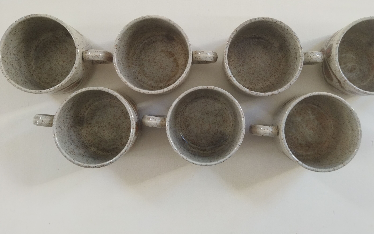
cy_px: 83
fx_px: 367
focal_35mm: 36
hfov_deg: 53.9
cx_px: 208
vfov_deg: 35.1
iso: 113
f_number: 1.79
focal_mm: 4.71
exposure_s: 1/100
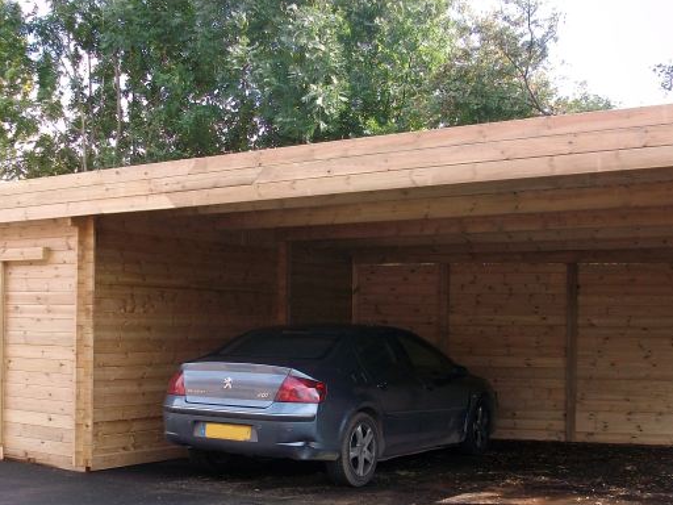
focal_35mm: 50
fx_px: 972
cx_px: 314
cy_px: 289
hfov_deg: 38.2
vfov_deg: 29.1
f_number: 2.9
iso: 80
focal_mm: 5.7
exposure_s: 1/226
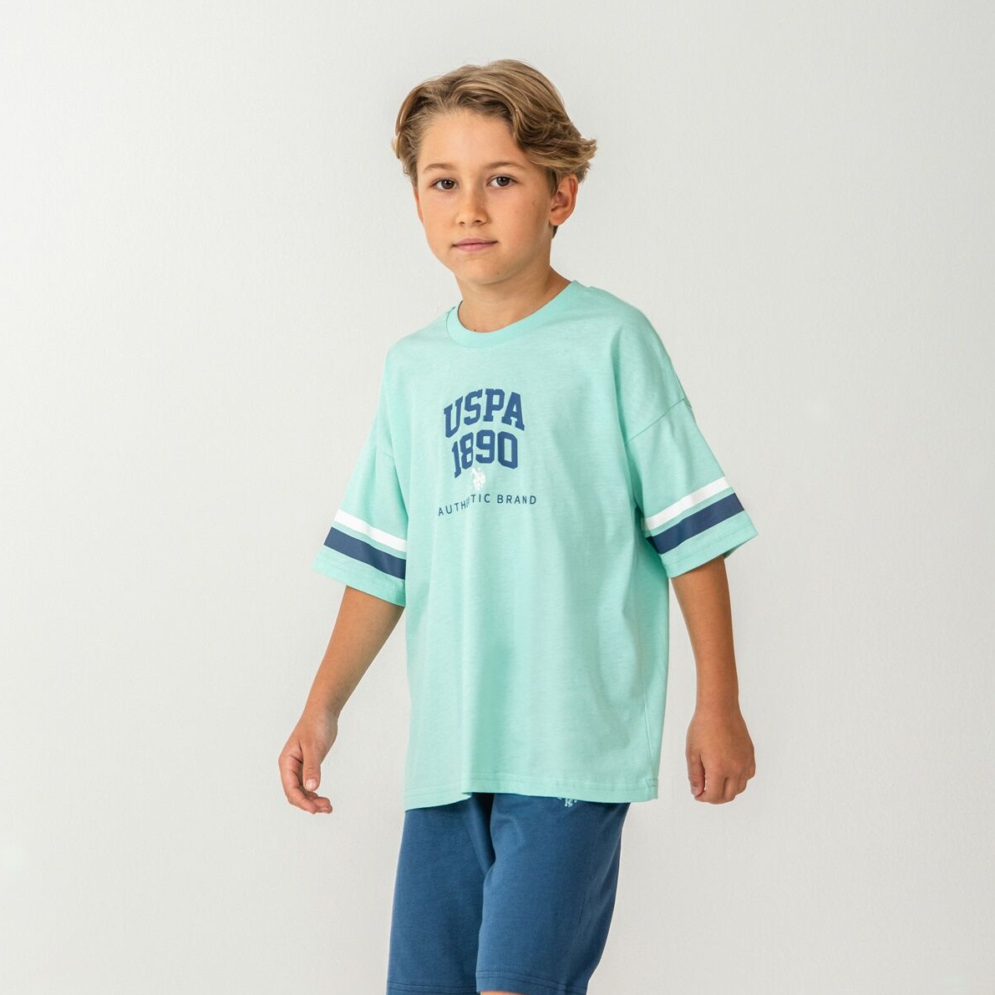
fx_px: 4260
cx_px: 497
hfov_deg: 13.3
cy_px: 696
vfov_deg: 13.3
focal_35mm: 131
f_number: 7.1
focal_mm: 102
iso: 160
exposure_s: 1/125
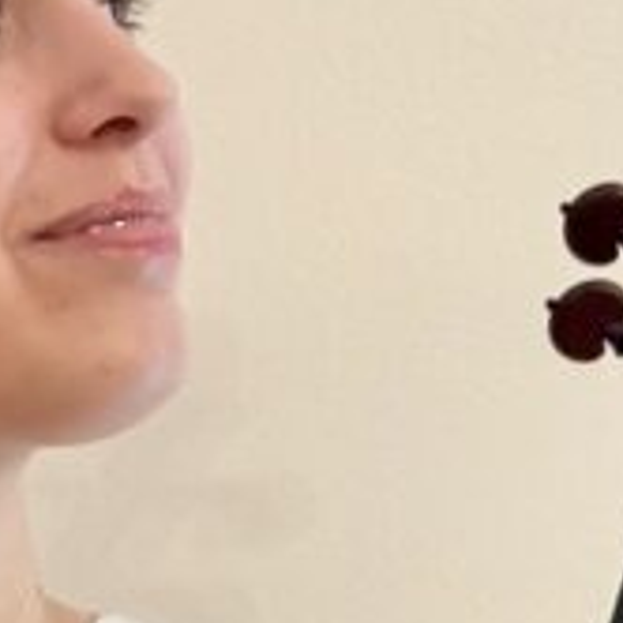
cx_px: -15
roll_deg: -0.5
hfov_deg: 6.7
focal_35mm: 261
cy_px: 649
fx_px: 5314
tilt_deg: -1.5
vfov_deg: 6.7
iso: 200
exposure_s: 1/50
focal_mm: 6.76
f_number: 1.78
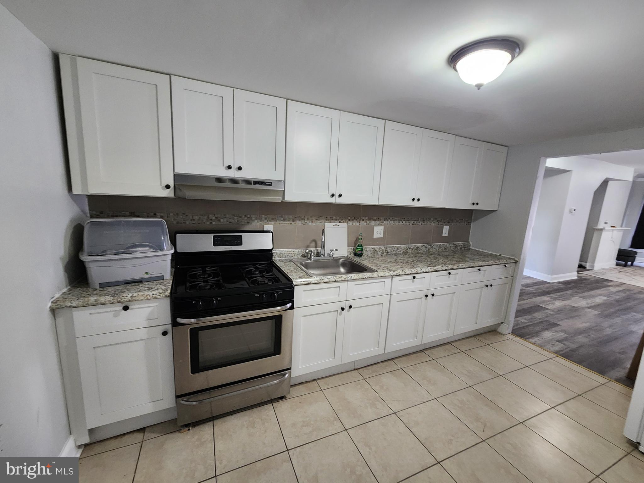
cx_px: 322
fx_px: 242
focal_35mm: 13
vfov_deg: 89.9
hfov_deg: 106.2
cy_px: 242
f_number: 2.2
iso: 400
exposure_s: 1/40
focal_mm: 2.2
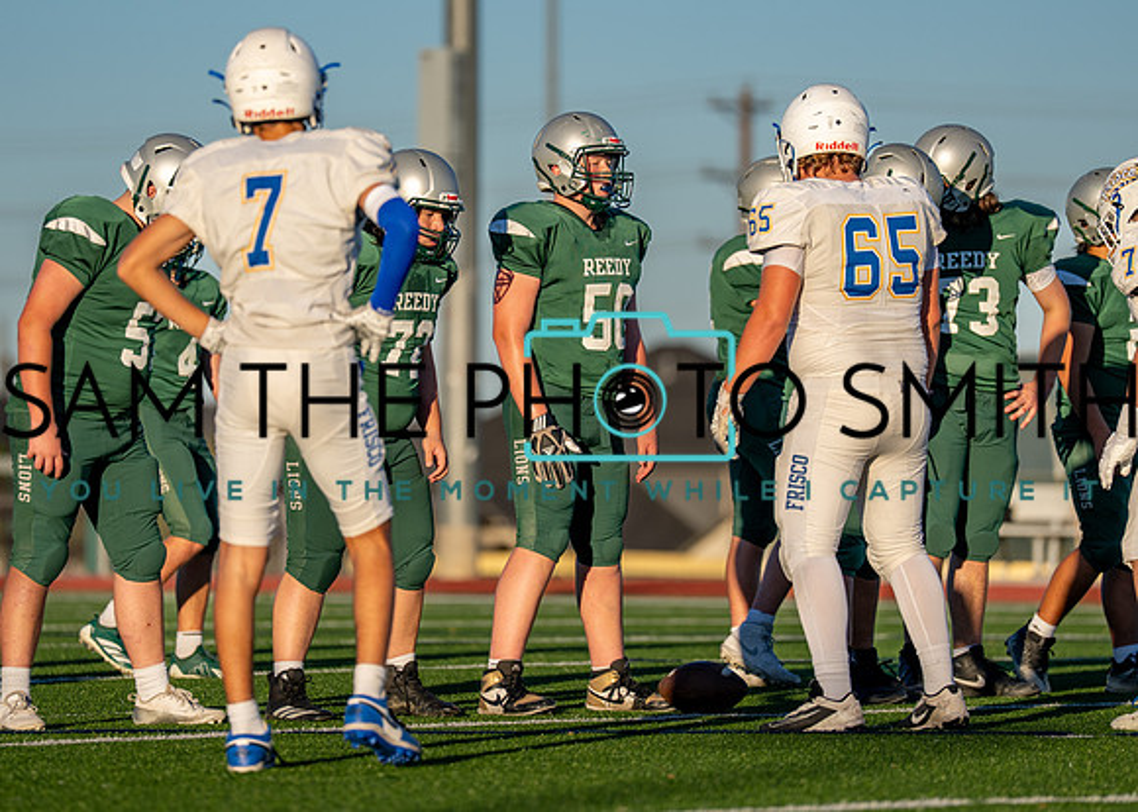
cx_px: 547
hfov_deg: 7.1
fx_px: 9198
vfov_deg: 5.1
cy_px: 333
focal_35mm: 285
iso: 160
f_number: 2.8
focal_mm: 200
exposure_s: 1/3200
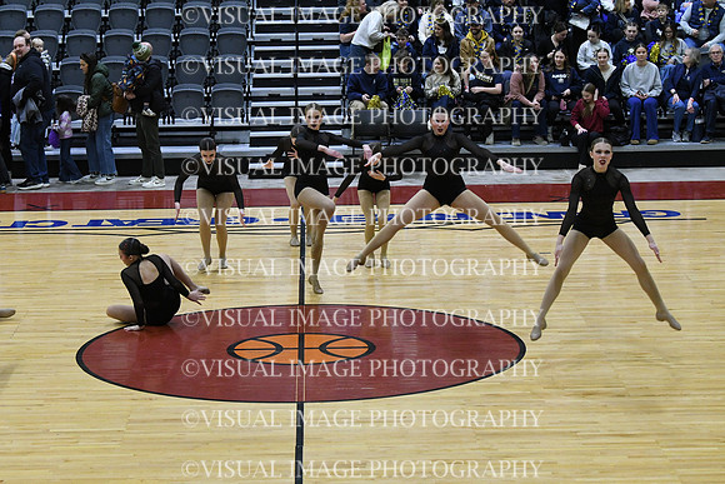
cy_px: 242
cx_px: 362
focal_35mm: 105
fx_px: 2115
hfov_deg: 19.5
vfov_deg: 13.0
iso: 5000
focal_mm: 70
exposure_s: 1/500
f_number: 4
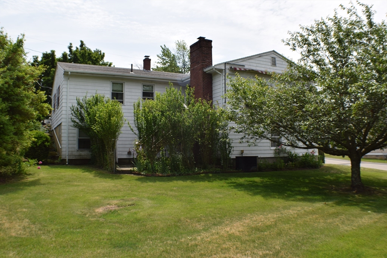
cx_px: 194
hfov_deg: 49.5
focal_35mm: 39
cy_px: 129
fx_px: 419
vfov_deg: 34.2
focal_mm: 26
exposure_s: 1/200
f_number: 11
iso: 100
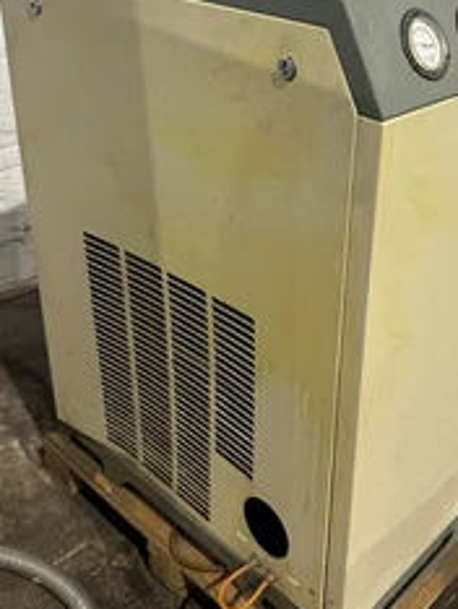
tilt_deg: -25.5
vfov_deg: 45.4
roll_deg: -3.0
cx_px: 307
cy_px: 232
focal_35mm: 41
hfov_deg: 34.8
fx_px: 722
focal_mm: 6.86
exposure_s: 1/60
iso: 250
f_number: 1.78
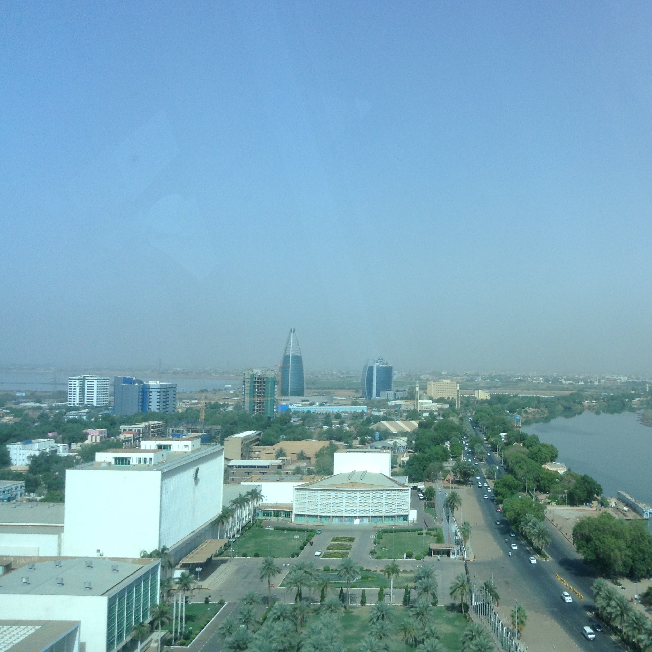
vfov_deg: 41.9
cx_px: 433
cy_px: 322
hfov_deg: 41.3
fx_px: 852
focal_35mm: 40
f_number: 2.4
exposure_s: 1/513
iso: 32
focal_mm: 3.3
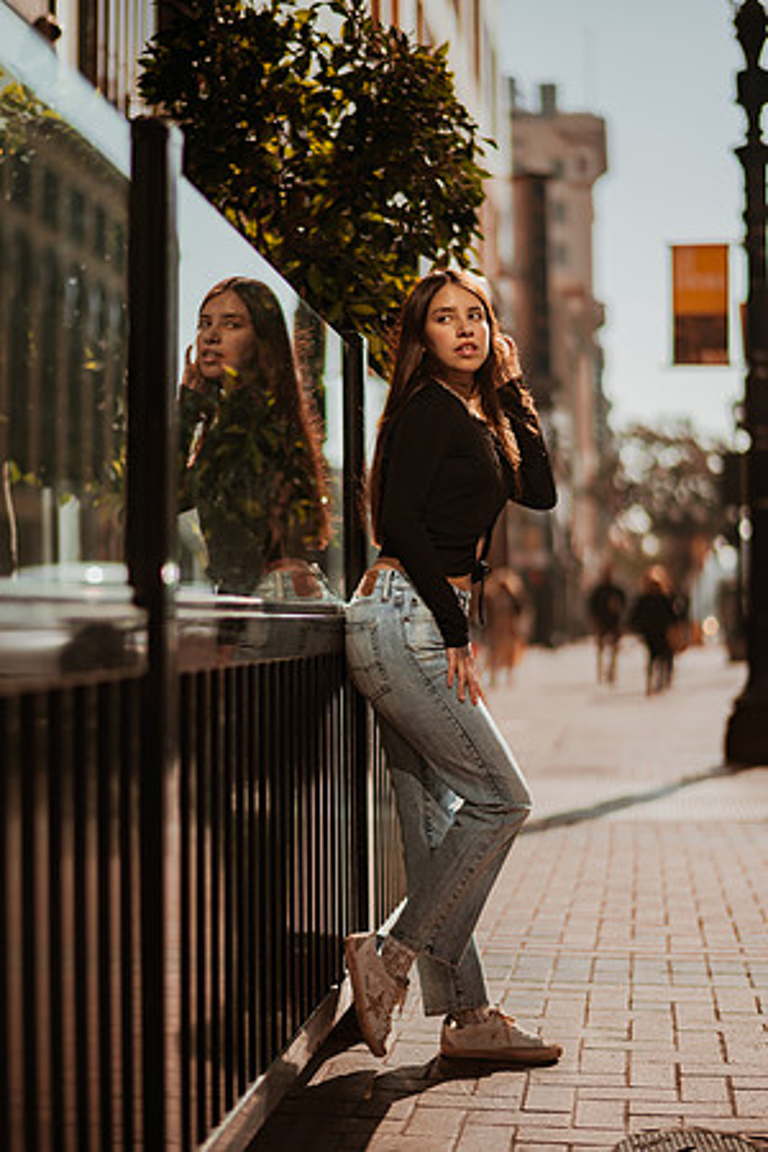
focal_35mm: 58
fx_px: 1856
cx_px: 384
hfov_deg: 23.4
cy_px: 576
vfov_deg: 34.5
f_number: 1.4
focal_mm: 58
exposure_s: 1/8000
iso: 50
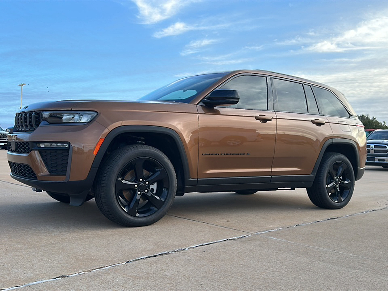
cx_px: 194
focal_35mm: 29
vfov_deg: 48.2
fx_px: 325
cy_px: 146
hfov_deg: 61.7
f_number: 1.78
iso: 80
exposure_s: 1/1456
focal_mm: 6.86
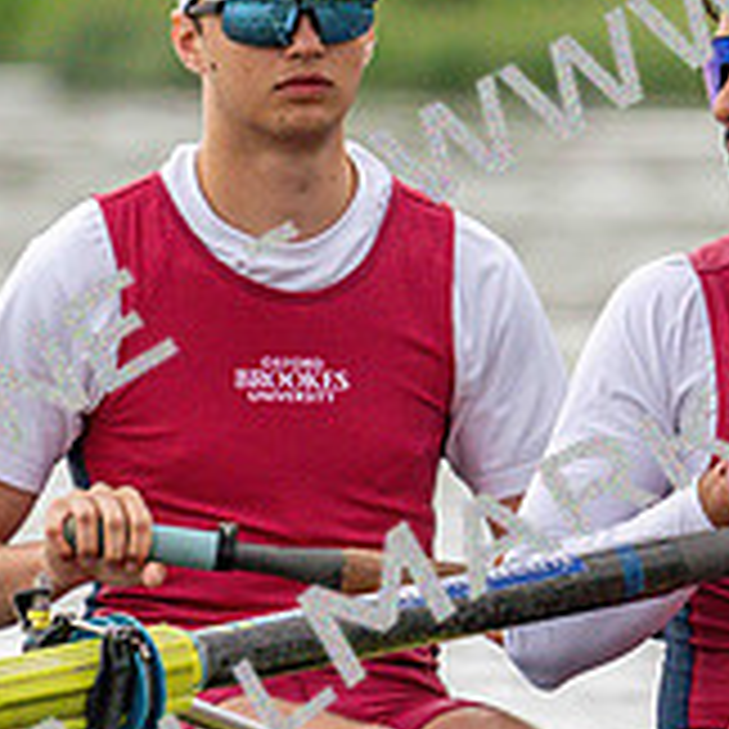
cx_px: 927
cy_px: 218
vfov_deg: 1.6
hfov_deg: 1.6
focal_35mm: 1095
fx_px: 26090
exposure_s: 1/1250
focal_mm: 359
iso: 2000
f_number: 6.3
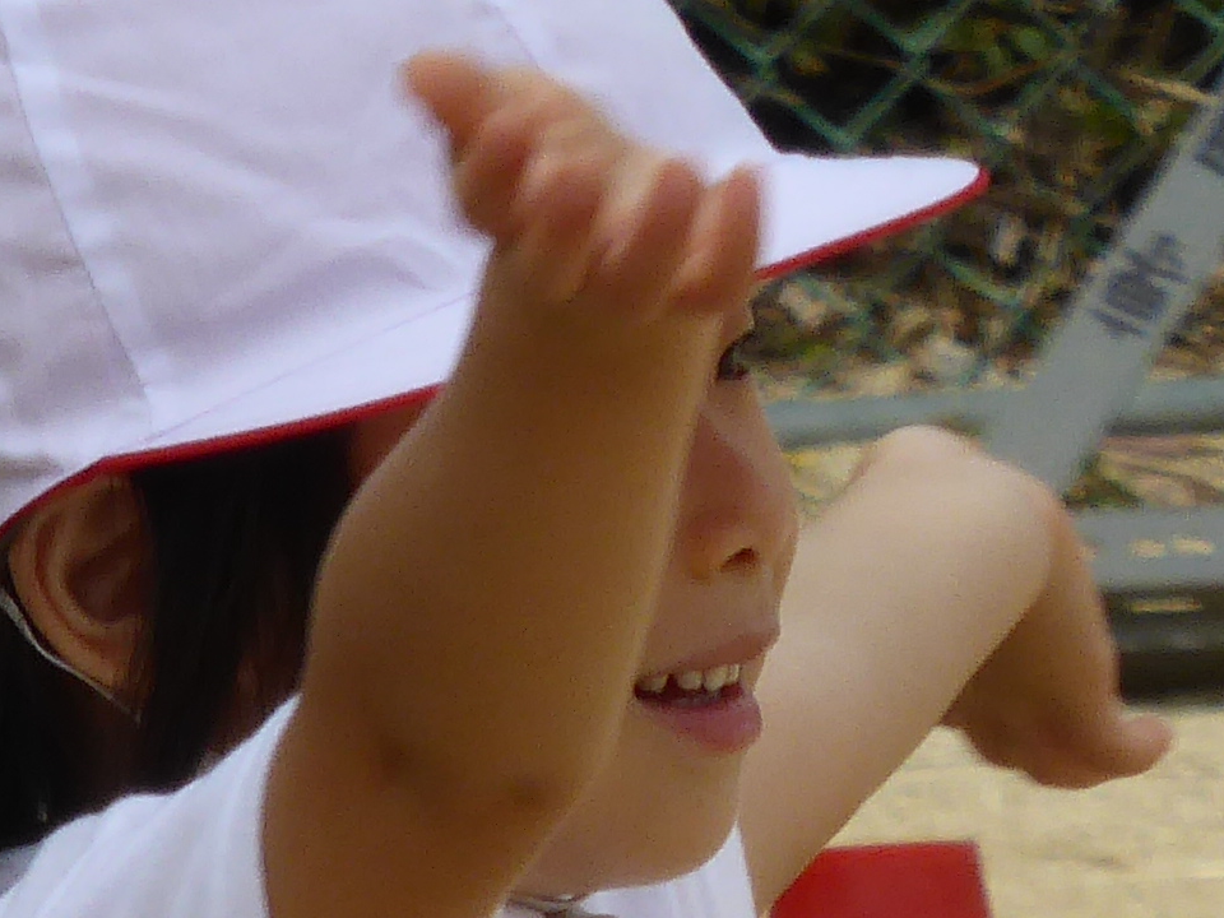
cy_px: 1719
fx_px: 64531
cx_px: -74
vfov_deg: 0.8
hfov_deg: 1.1
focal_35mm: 1825
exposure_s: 1/400
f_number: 5.9
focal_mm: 57.7
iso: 100
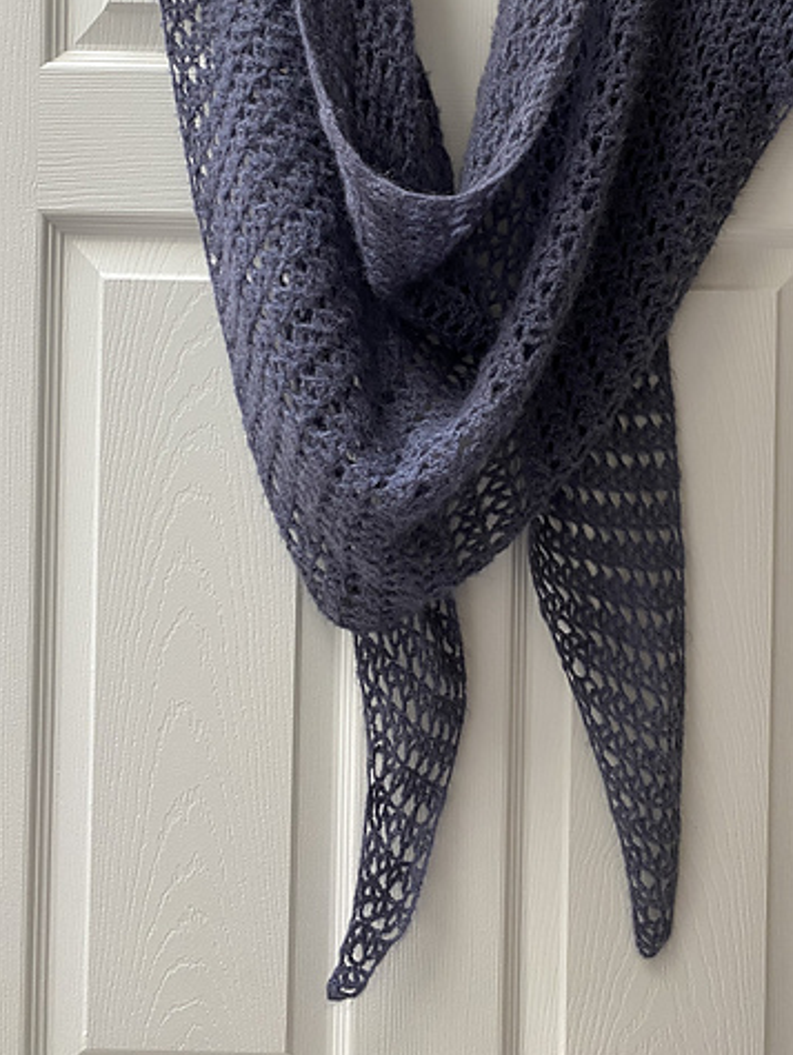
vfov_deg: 51.6
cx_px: 455
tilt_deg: -0.2
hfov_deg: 40.6
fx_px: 1068
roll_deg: -1.3
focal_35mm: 35
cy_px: 349
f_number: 1.8
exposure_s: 1/60
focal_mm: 4.25
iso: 125
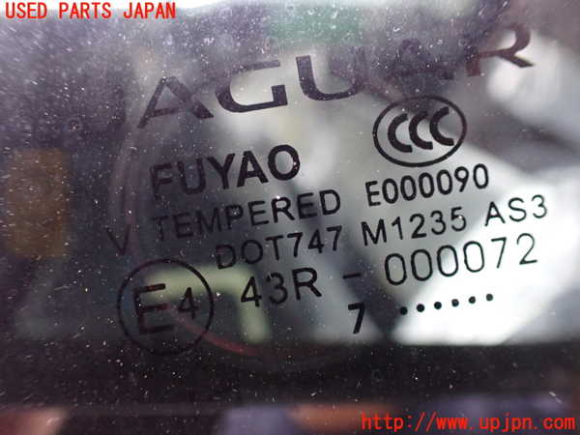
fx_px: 503
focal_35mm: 30
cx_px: 290
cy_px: 218
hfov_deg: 60.0
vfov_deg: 46.8
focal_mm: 5.4
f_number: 2.3
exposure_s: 1/30
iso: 1000
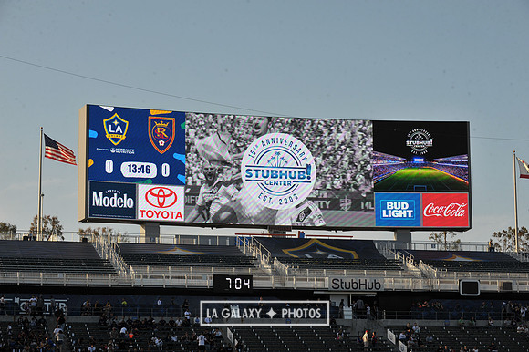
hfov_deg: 20.0
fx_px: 1498
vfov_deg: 13.4
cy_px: 176
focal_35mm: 102
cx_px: 264
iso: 400
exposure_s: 1/500
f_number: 11
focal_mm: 102
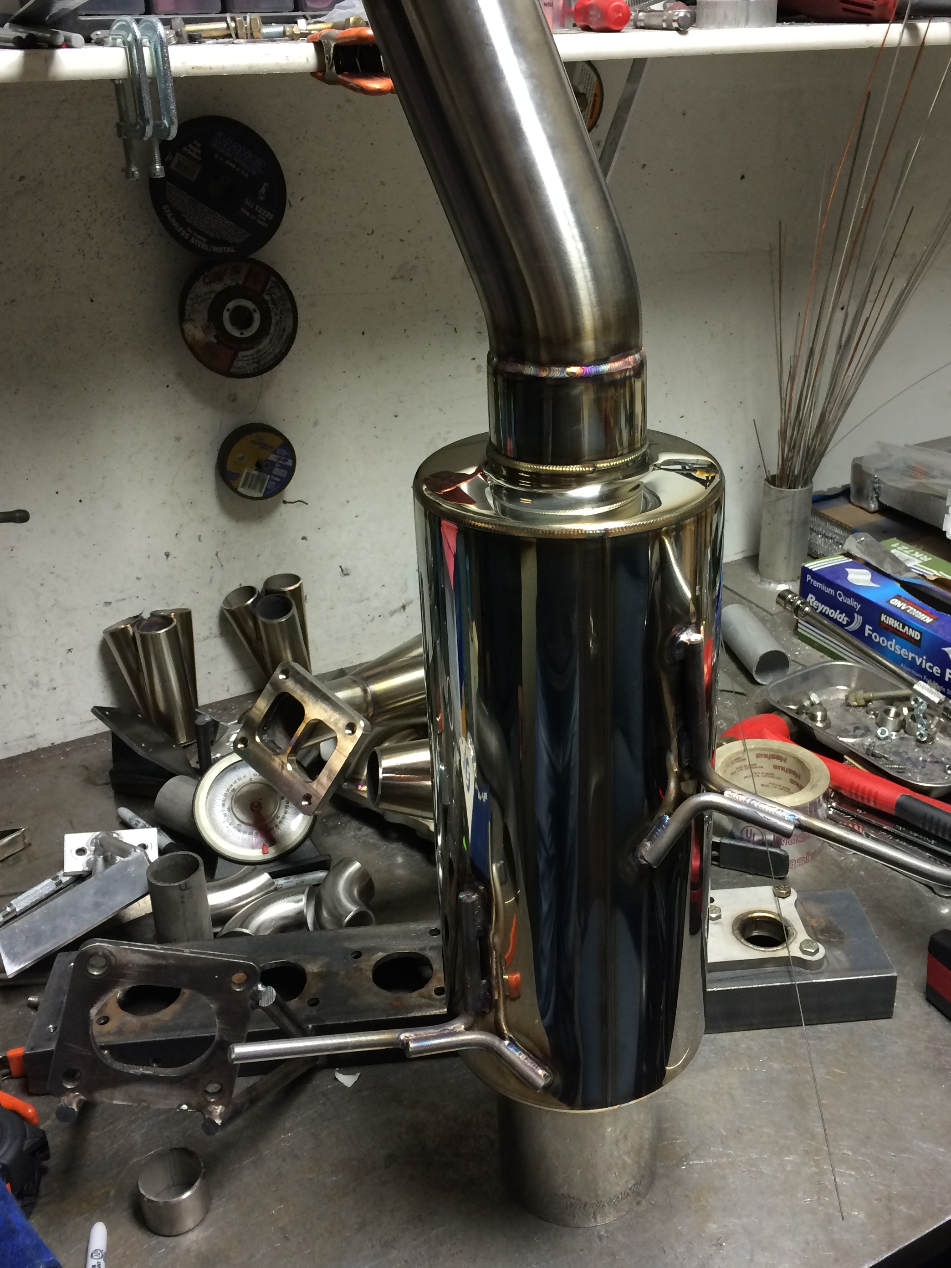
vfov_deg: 53.9
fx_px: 1245
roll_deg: +2.8
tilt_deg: -24.9
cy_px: 572
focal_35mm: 34
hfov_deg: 41.7
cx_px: 536
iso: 40
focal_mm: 4.15
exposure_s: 1/30
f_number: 2.2
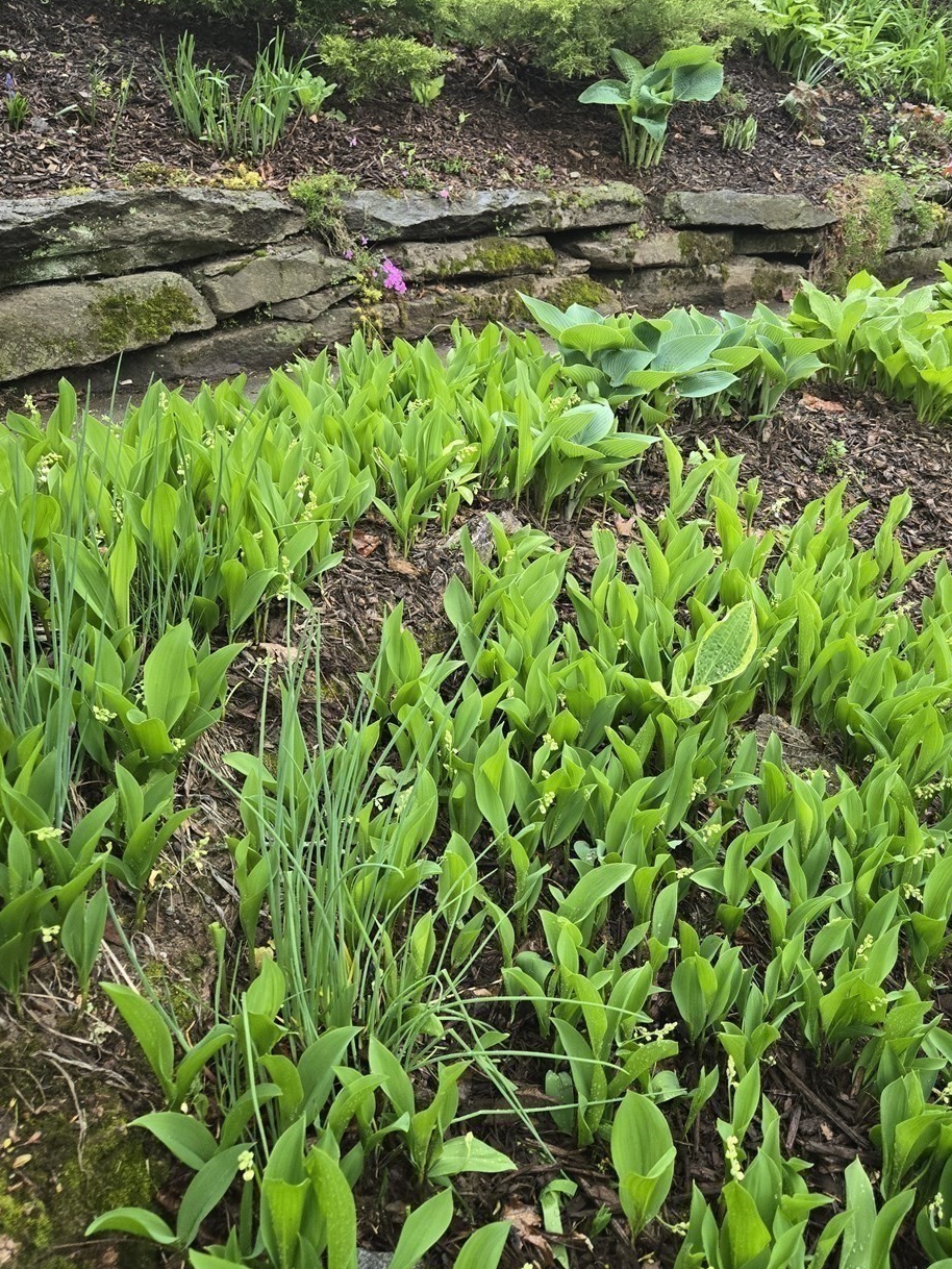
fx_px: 1063
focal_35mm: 29
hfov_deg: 47.8
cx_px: 597
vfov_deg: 61.5
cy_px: 561
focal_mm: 5.4
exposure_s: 1/180
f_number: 1.8
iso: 200
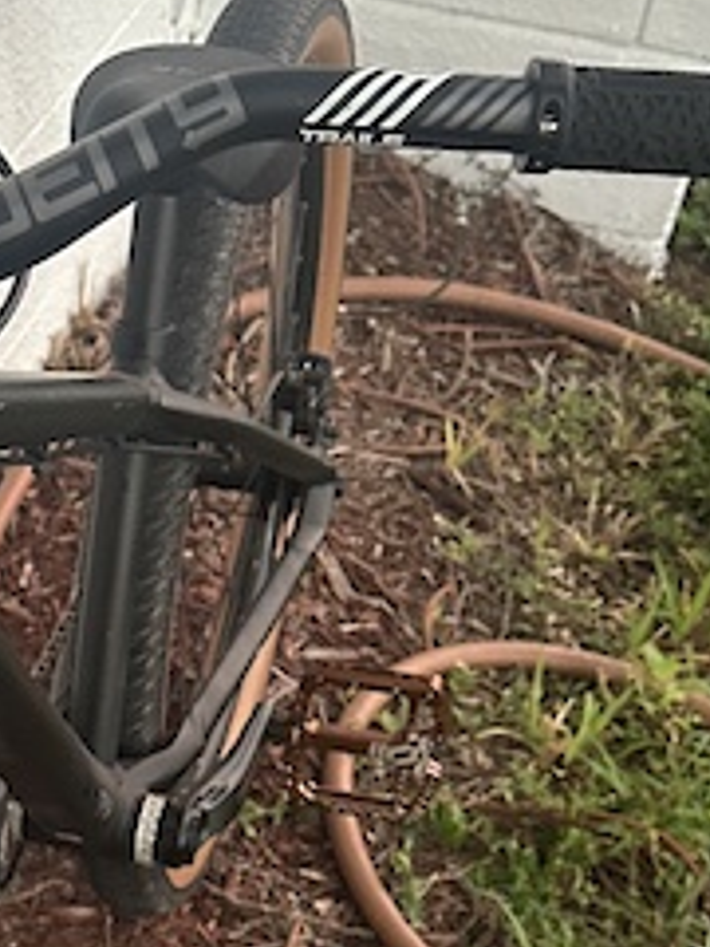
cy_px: 947
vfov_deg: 23.4
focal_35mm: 80
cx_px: -110
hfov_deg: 17.7
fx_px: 2188
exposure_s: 1/60
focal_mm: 6.86
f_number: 1.78
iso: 500
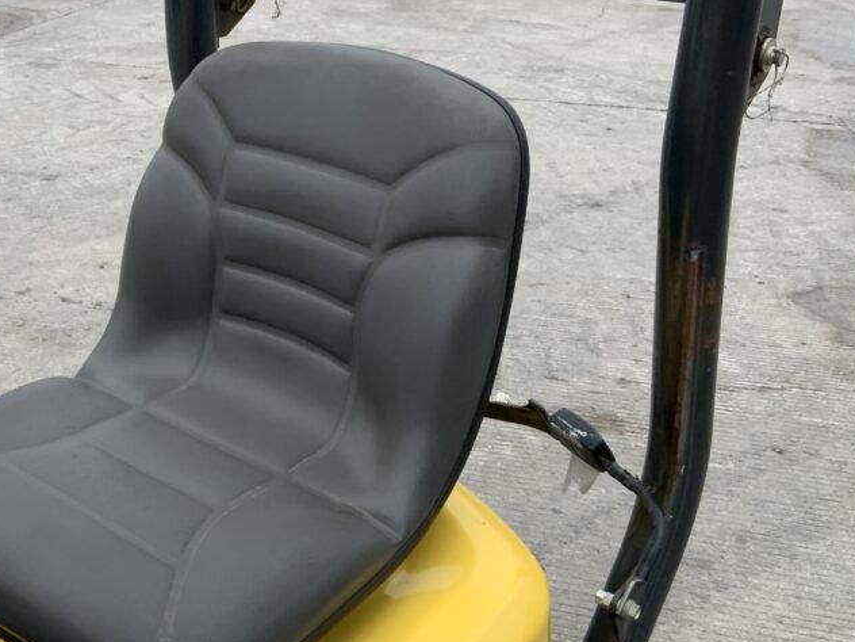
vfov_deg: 30.9
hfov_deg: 39.8
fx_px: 1161
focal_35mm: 47
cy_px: 344
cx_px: 265
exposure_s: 1/294
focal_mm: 3
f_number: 1.8
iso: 16
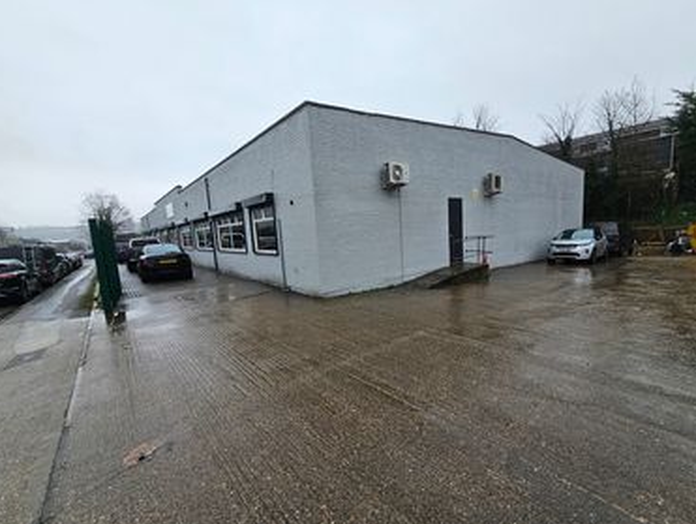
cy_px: 263
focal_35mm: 14
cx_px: 364
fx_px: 282
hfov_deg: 101.9
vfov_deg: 85.8
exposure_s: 1/207
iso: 80
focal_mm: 2.2
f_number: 2.2
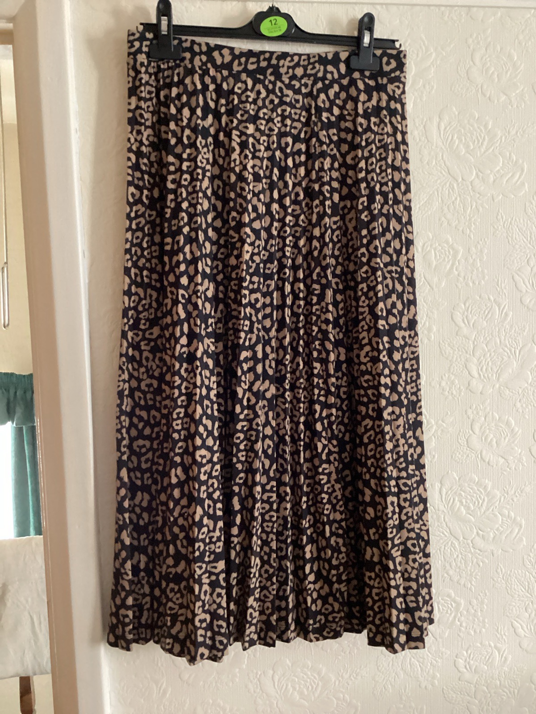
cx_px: 268
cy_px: 357
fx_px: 640
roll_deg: +1.1
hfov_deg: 45.4
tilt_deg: -5.1
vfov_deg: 58.4
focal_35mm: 31
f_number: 2.4
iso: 640
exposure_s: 1/24
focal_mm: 3.3
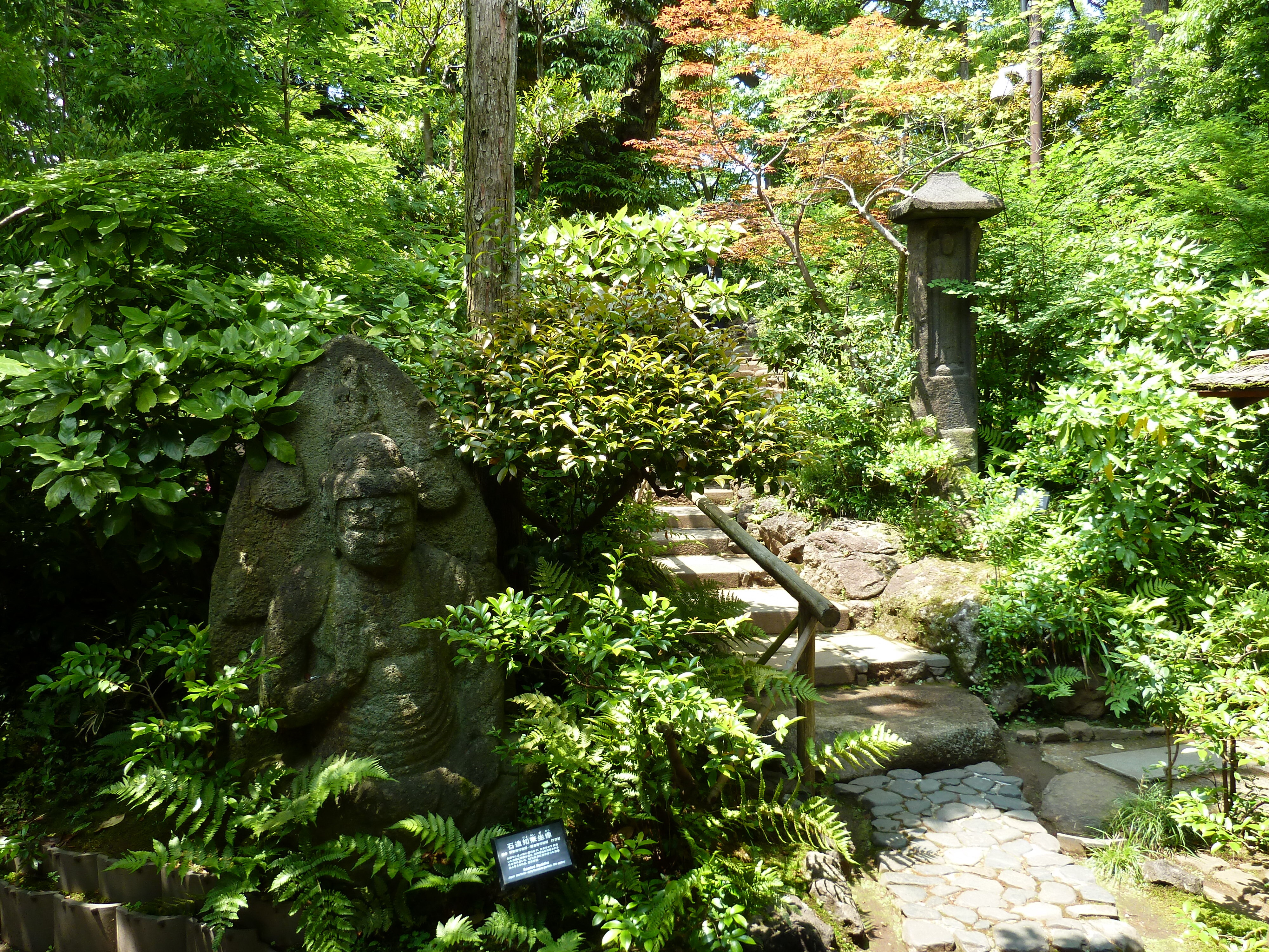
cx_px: 634
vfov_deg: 54.9
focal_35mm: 25
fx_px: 916
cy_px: 476
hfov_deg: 69.4
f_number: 3.3
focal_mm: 4.1
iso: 80
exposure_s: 1/100
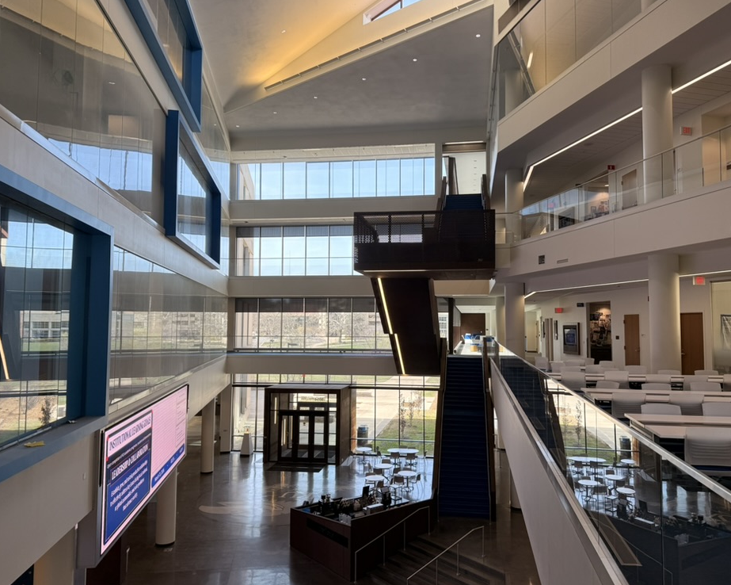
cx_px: 388
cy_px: 289
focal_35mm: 26
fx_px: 562
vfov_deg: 54.9
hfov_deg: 66.0
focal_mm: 6.76
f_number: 1.78
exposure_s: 1/294
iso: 80
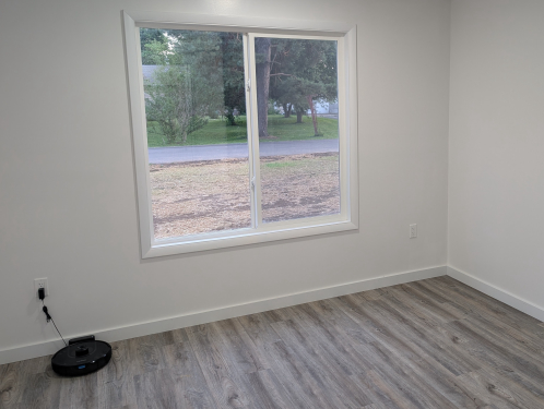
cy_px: 181
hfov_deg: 55.8
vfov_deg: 44.2
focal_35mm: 32
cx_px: 354
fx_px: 504
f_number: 1.68
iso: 105
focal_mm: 6.9
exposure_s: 1/72.5
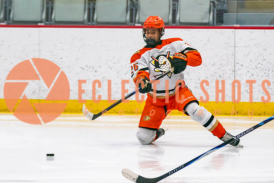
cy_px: 172
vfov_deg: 4.2
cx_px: 159
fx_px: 2499
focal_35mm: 328
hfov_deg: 6.3
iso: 500
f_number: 2.8
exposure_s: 1/640
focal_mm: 125
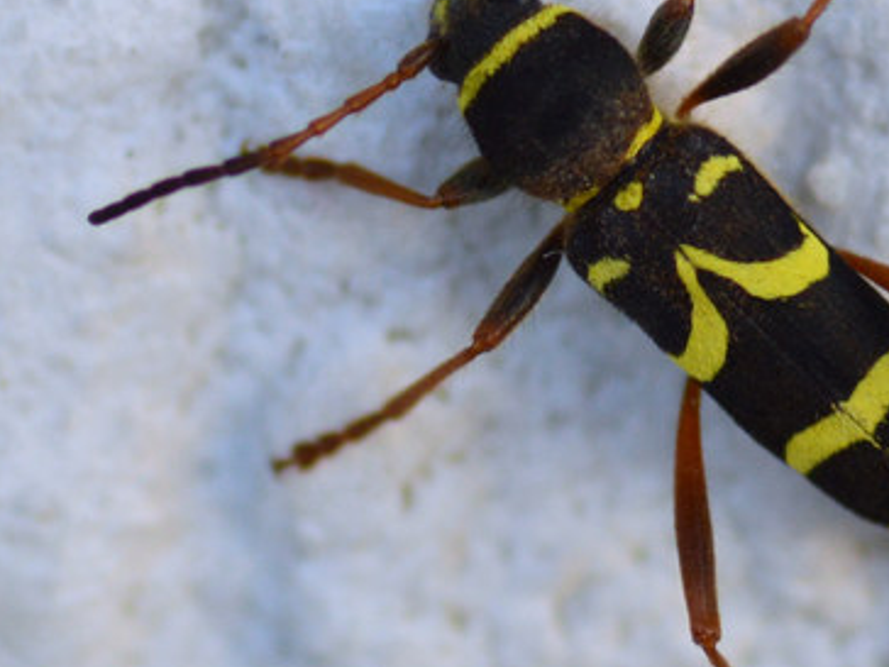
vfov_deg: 3.9
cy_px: 313
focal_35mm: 380
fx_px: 9759
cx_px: 738
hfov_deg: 5.2
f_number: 9
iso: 400
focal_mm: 100
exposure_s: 1/500
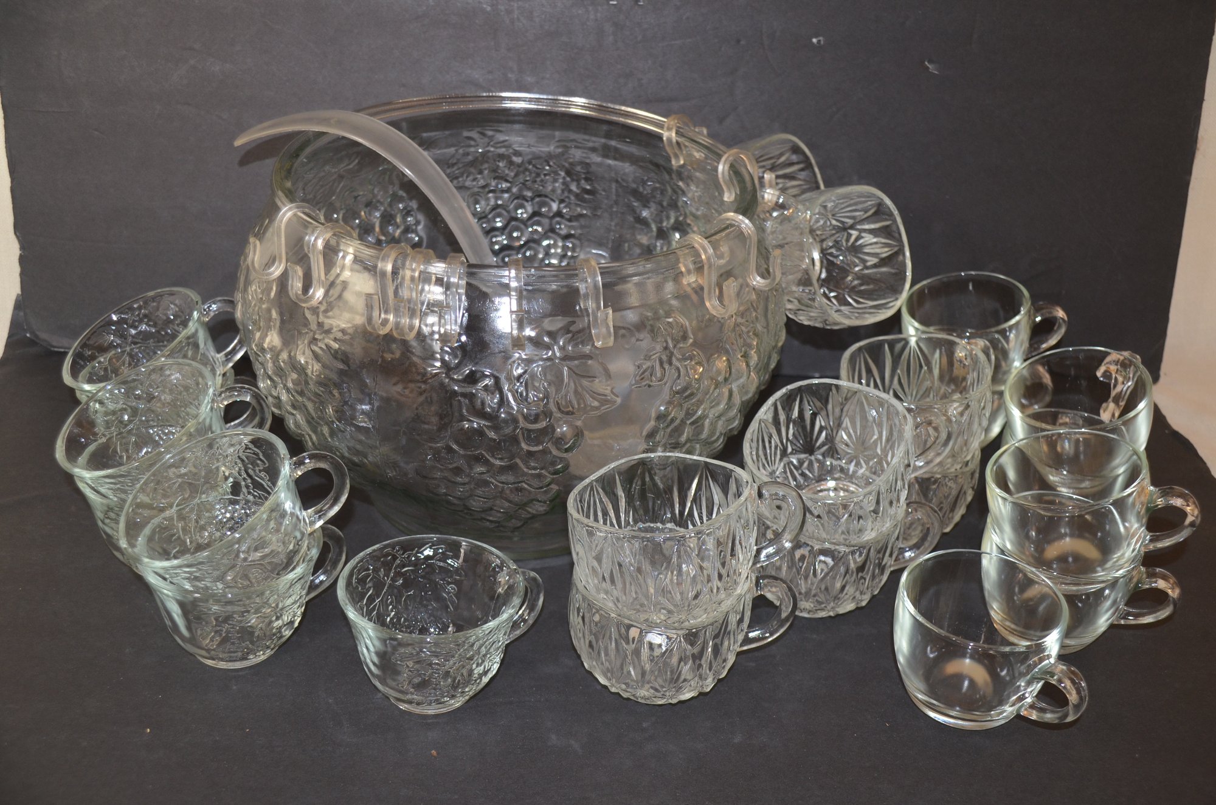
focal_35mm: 39
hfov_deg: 49.6
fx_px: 1315
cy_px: 402
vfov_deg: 34.1
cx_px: 608
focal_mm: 26
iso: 400
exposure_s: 1/60
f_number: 4
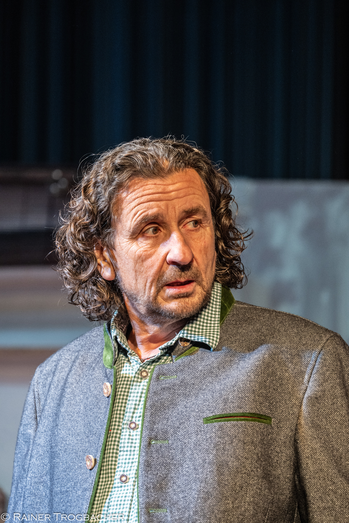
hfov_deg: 4.0
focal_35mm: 340
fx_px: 4943
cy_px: 262
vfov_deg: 6.1
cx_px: 174
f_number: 5.3
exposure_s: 1/125
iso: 2000
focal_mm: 340
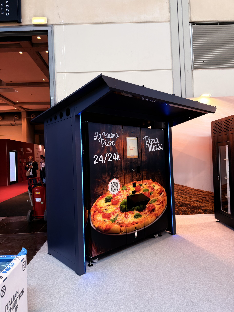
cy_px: 156
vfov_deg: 71.6
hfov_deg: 56.8
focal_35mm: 24
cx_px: 117
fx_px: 216
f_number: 1.78
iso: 80
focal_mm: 6.76
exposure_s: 1/100
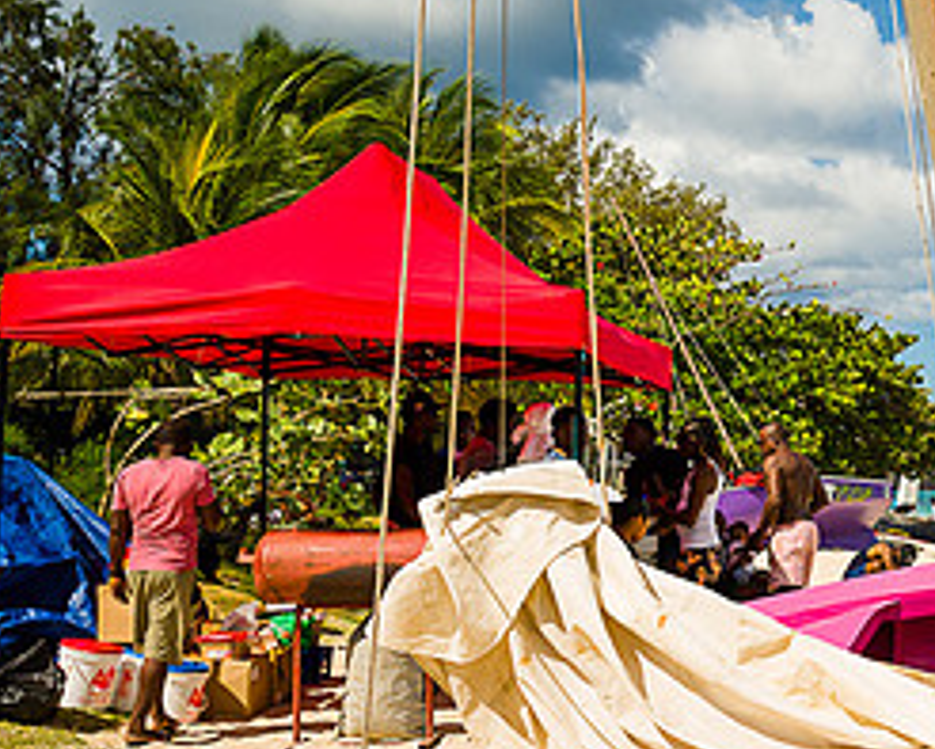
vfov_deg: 21.0
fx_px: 2021
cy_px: 347
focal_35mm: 73
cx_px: 1036
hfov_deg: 24.3
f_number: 6.3
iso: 64
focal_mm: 26.5
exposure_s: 1/320
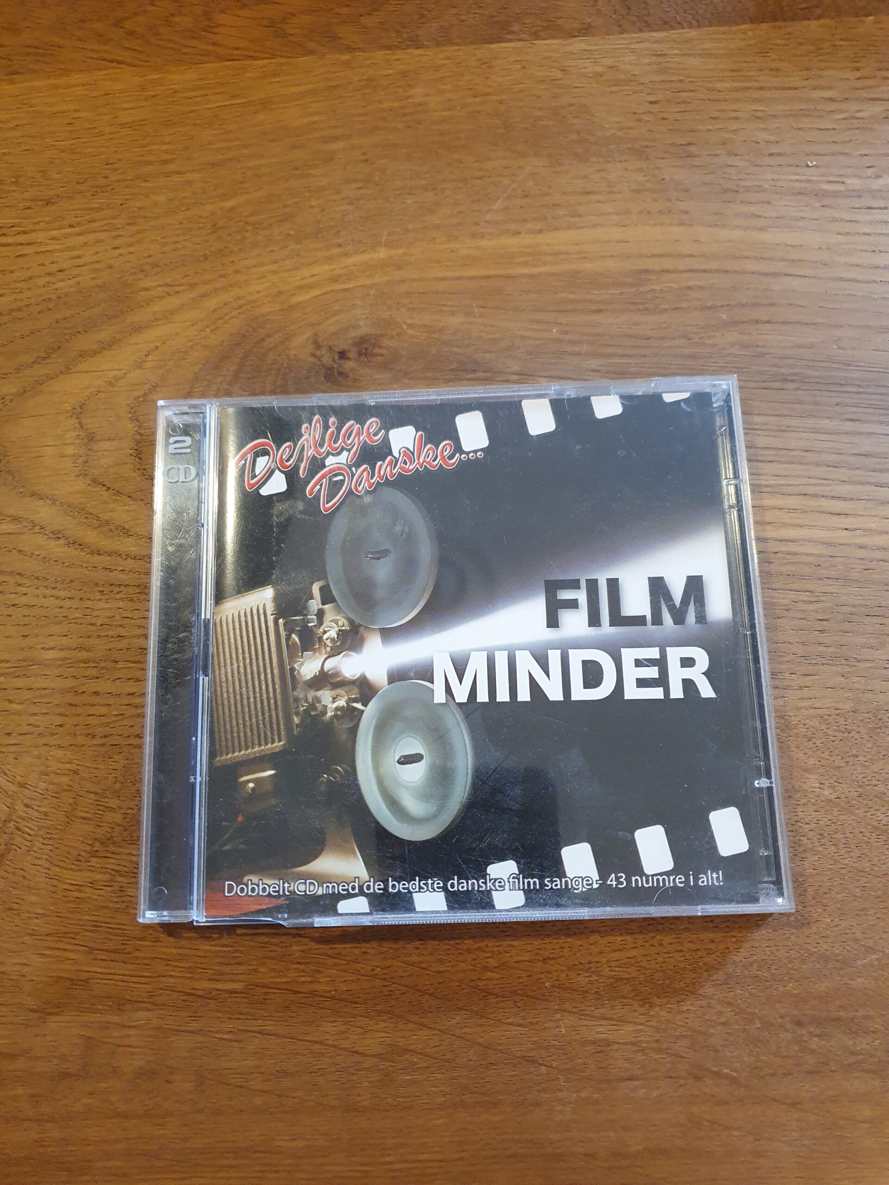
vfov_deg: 67.3
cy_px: 592
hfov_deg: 53.1
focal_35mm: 26
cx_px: 444
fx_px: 890
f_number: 1.5
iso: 400
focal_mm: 4.32
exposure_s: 1/50
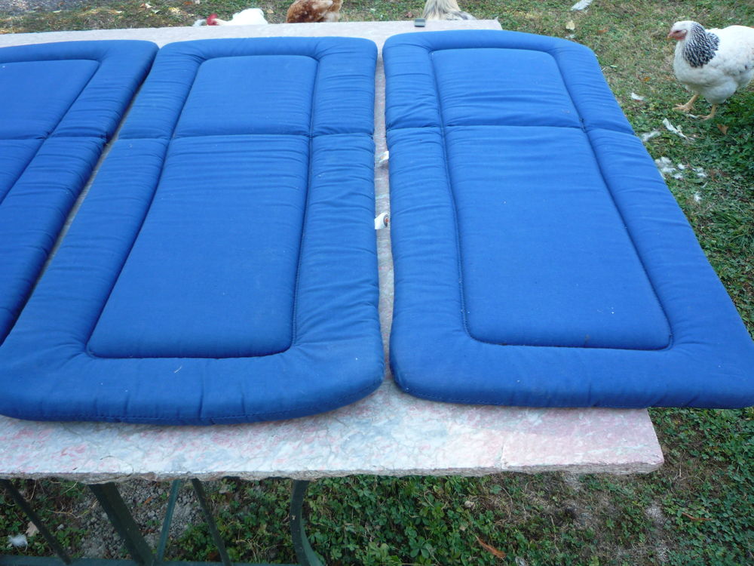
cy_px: 283
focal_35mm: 30
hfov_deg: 60.0
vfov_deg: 46.8
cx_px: 377
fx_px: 653
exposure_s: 1/50
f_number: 3.3
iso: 100
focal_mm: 5.2
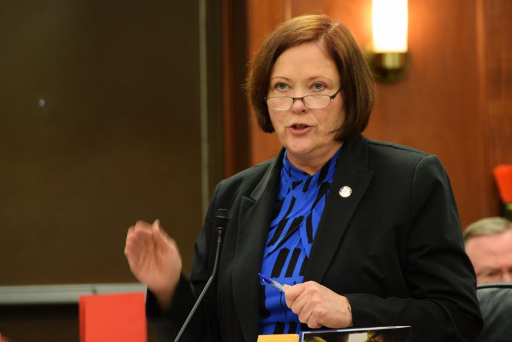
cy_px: 171
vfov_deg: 4.2
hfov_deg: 6.2
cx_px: 256
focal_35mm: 330
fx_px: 4697
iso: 1000
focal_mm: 220
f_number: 5.3
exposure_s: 1/30
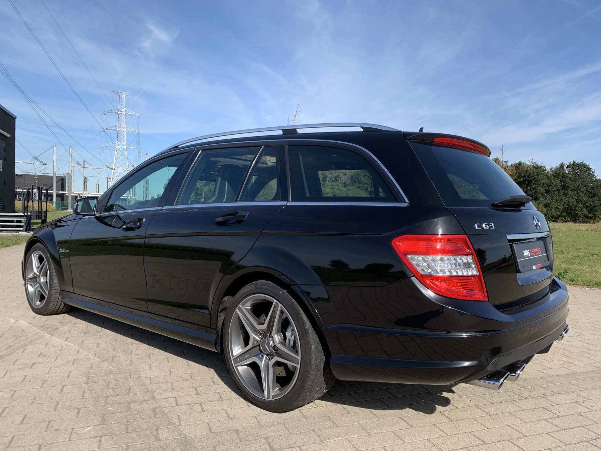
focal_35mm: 26
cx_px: 300
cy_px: 226
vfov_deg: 53.1
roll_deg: -1.2
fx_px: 451
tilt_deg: +0.3
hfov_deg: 67.3
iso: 25
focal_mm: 4.25
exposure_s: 1/2033
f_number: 1.8
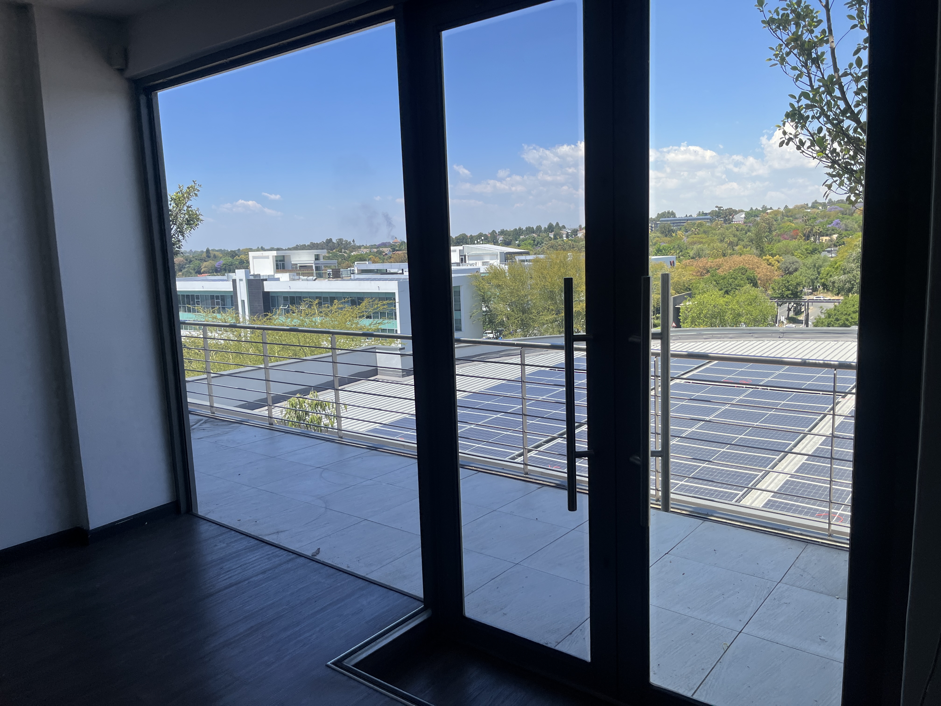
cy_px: 353
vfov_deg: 53.1
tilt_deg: -7.2
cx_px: 470
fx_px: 707
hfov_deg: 67.3
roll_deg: +0.7
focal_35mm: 26
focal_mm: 5.1
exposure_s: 1/696
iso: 50
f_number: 1.6
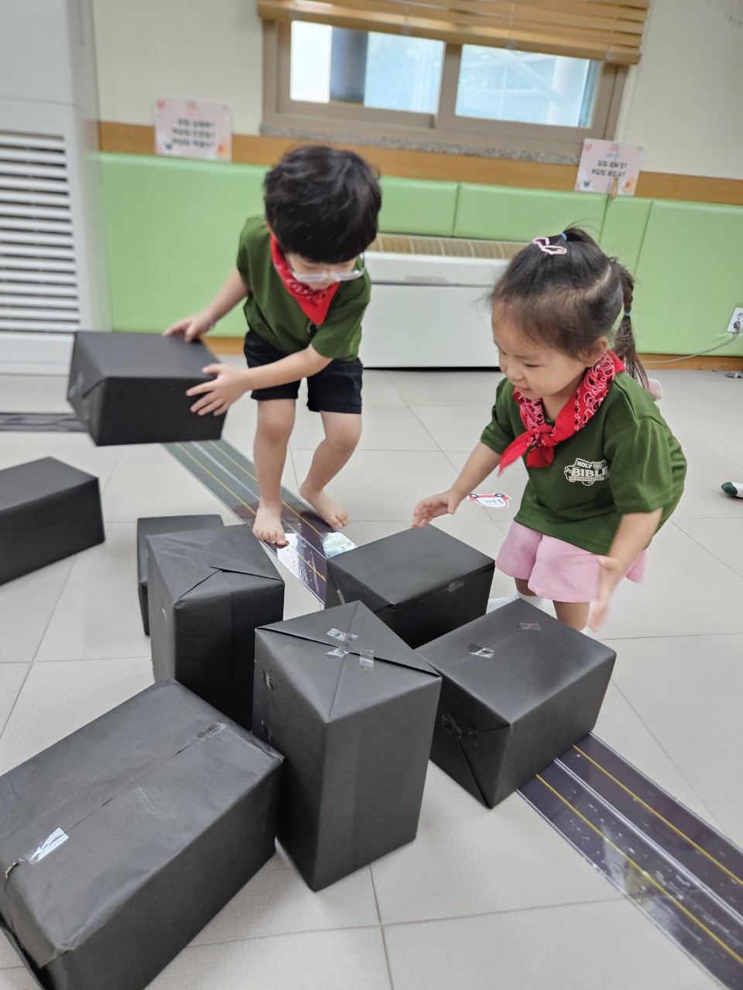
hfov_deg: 58.9
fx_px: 658
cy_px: 495
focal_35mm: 23
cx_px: 372
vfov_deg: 73.9
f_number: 1.8
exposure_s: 1/120
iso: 320
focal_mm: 5.4
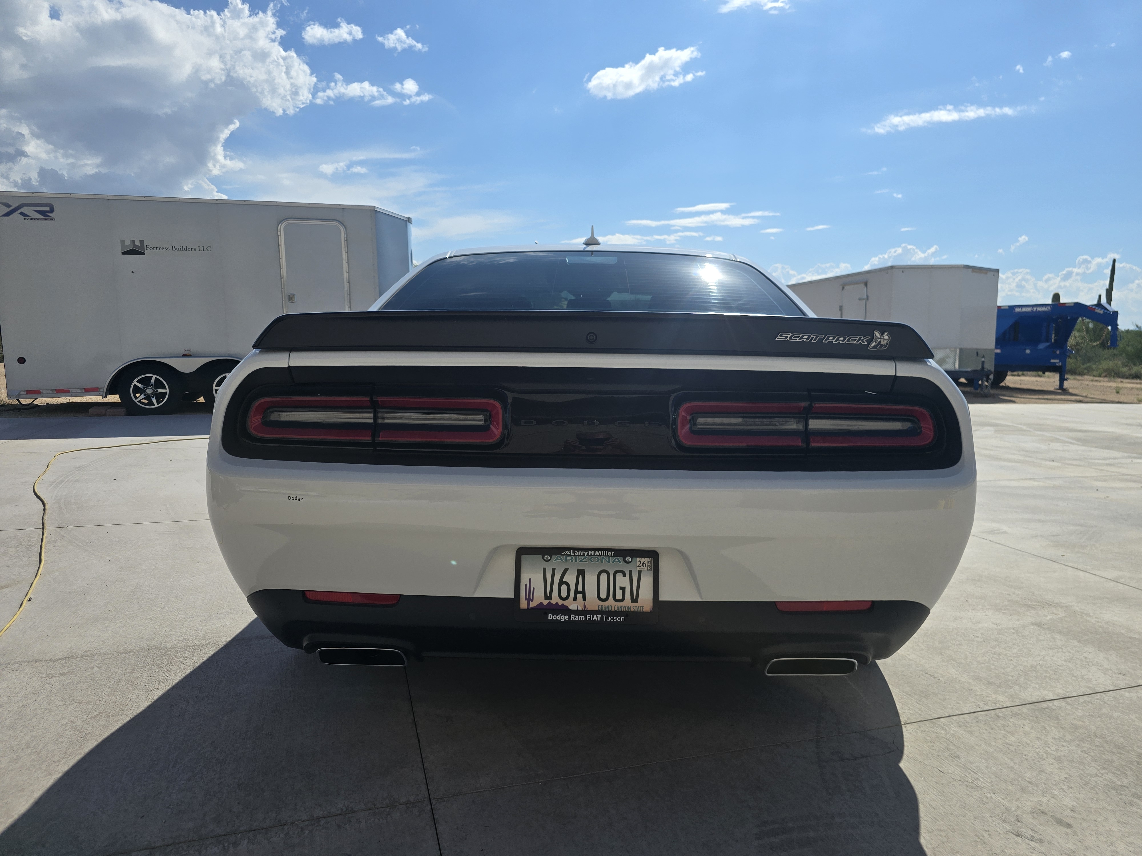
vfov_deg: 58.9
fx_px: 759
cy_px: 428
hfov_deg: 73.9
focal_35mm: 23
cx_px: 571
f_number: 1.7
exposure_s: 1/1414
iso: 12
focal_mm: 6.3
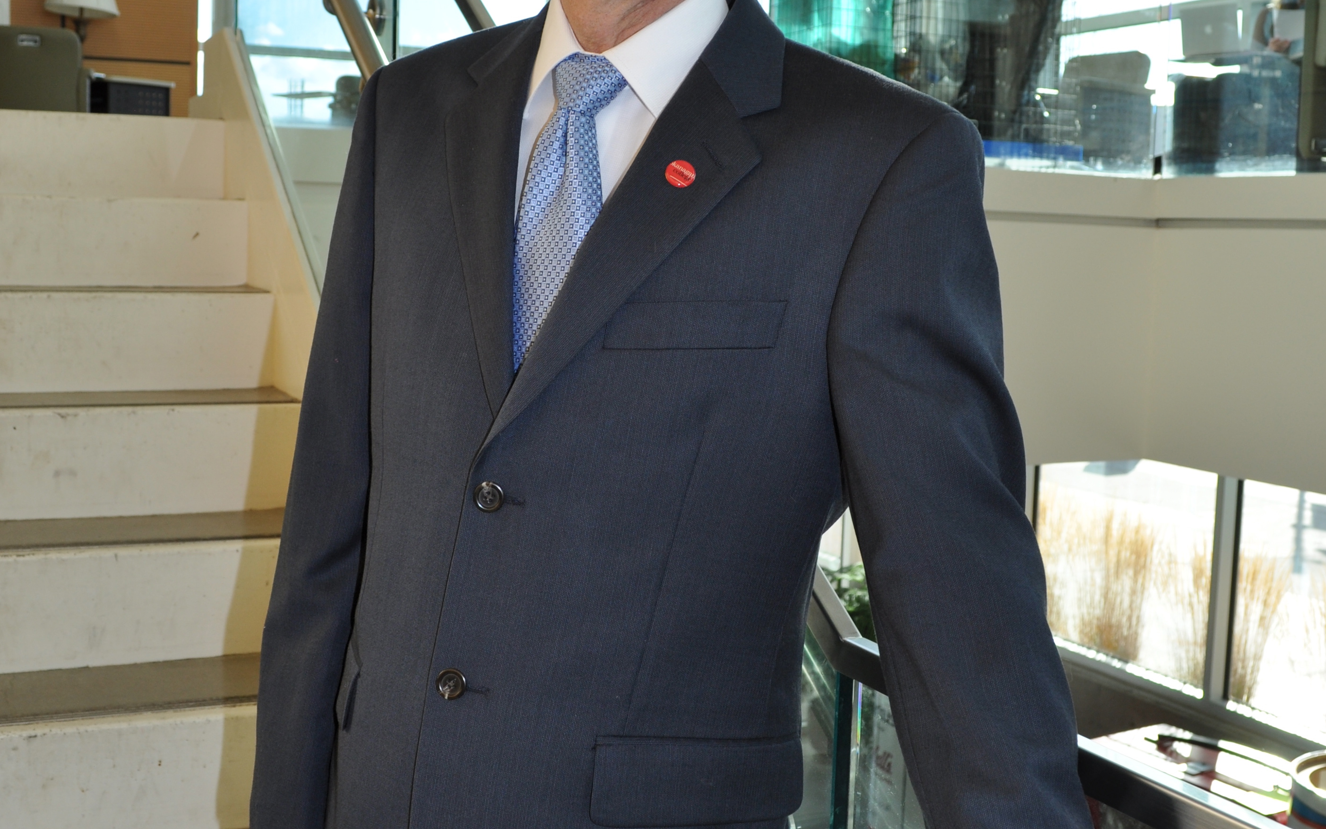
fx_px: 1518
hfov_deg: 47.2
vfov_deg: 30.5
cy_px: 379
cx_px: 669
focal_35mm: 42
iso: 200
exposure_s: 1/200
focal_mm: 18
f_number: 5
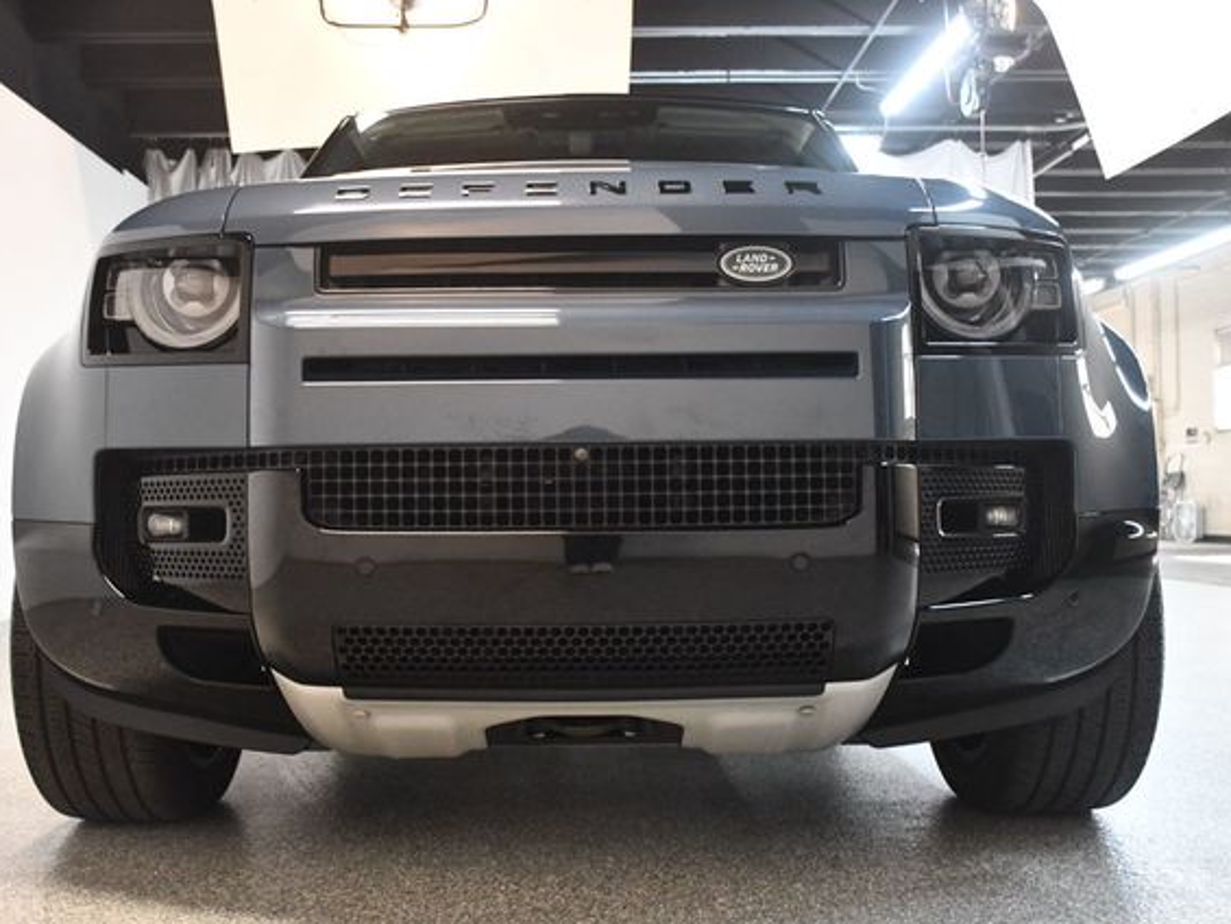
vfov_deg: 38.7
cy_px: 462
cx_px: 573
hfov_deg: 50.1
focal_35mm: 37
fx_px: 1316
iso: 3200
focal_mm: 23
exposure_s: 1/100
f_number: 3.8
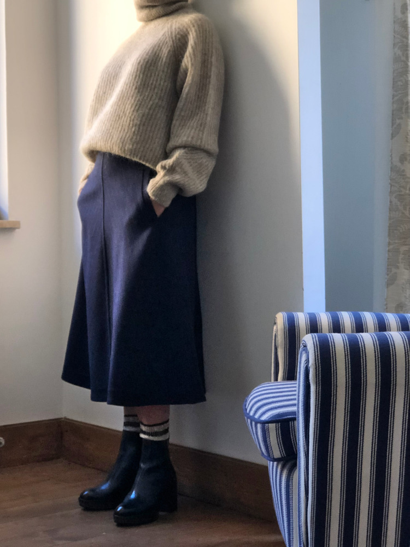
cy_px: 274
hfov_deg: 25.7
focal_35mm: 57
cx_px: 205
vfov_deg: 33.8
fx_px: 900
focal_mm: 6.6
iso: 50
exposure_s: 1/30
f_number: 2.8
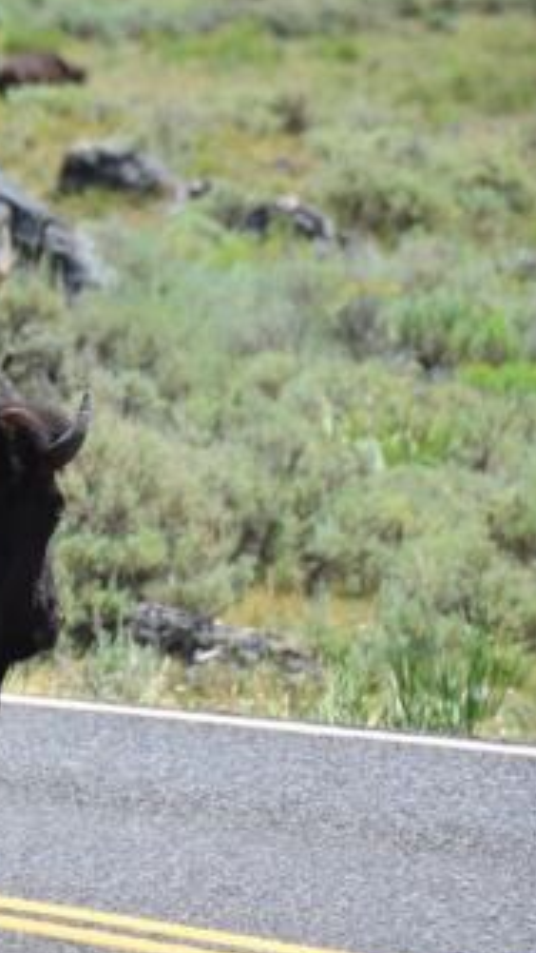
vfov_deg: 3.6
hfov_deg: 2.0
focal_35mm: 600
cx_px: -43
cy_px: 589
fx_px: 15152
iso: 200
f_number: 5.6
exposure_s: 1/640
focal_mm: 200
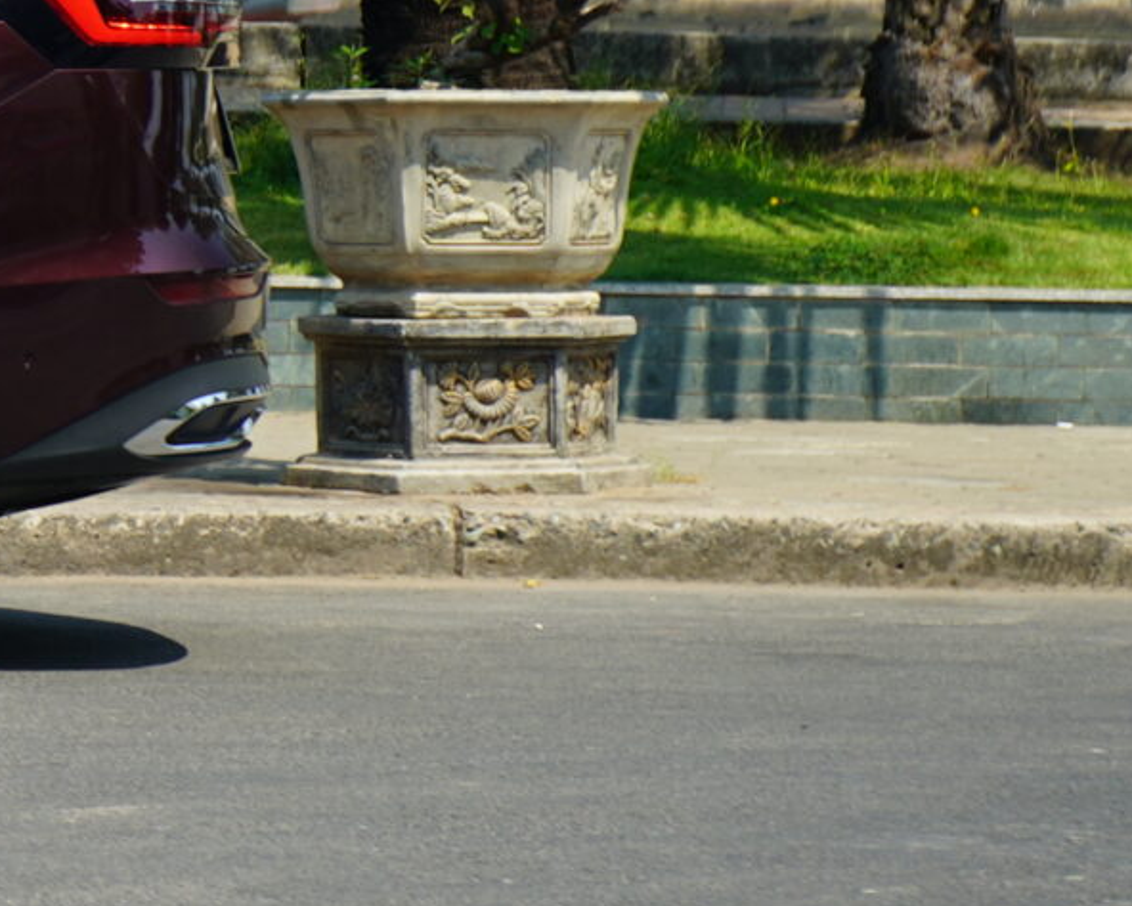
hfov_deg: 6.6
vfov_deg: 5.4
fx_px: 9518
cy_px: -374
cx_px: -1155
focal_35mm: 284
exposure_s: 1/160
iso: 100
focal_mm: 70
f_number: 5.6
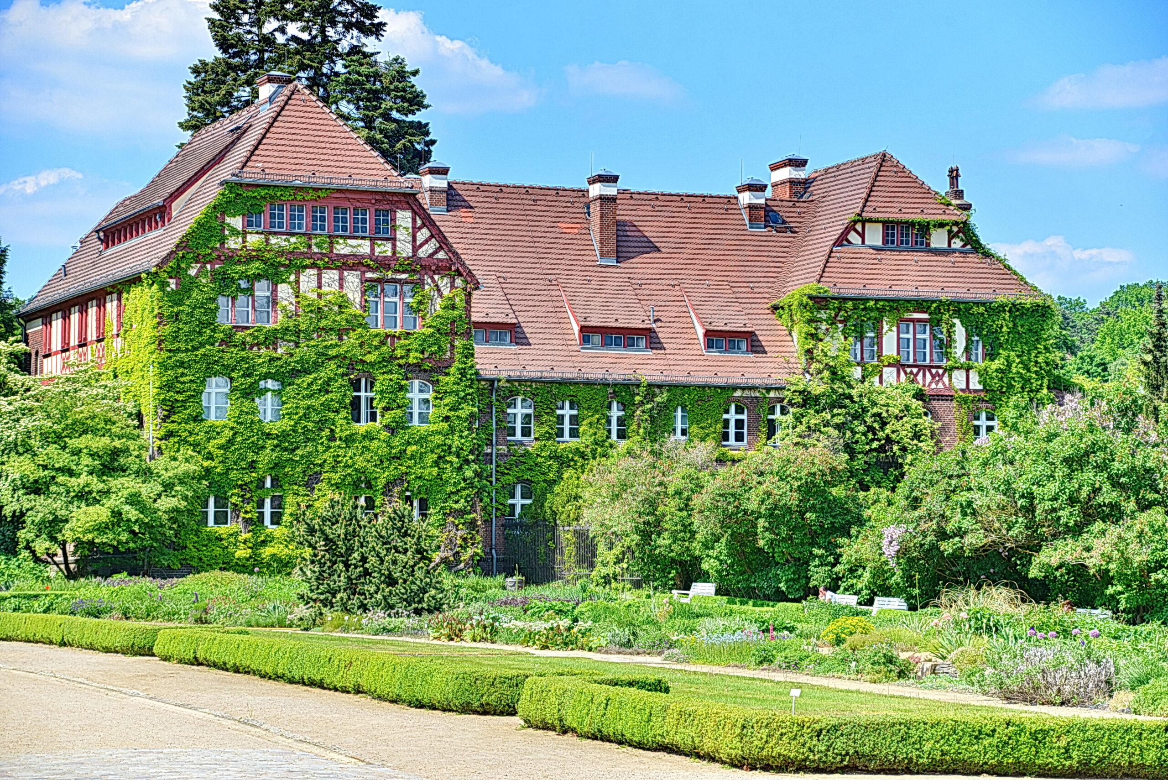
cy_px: 390
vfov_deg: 13.7
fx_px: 3246
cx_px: 584
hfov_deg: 20.4
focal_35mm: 100
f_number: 7.1
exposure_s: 1/1000
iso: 400
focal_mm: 100
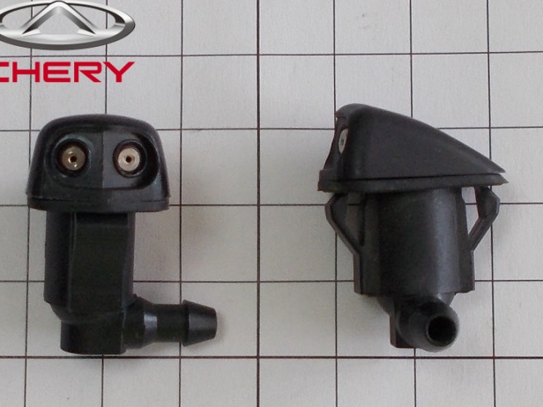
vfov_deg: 51.3
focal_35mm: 27
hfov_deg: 65.3
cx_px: 264
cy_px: 210
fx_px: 424
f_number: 3.2
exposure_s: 1/30
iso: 80
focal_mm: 4.6
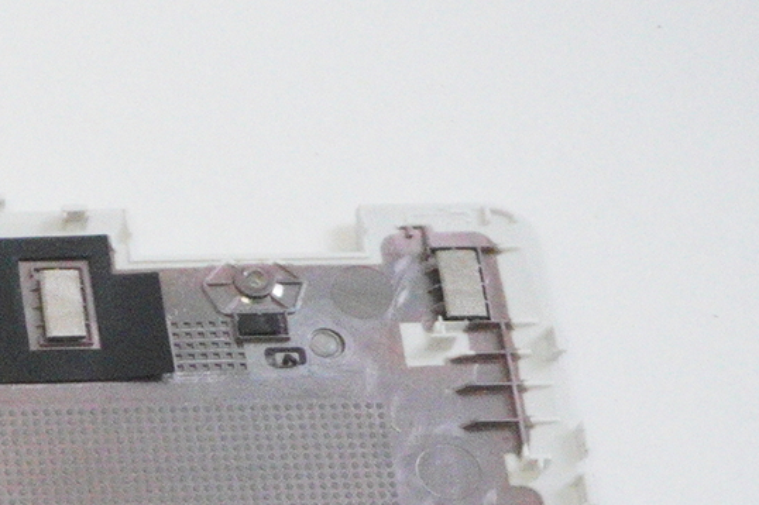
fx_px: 3673
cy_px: 1066
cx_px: -688
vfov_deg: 7.5
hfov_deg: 10.9
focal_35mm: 174
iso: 5000
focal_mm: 25
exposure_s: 1/250
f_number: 5.6
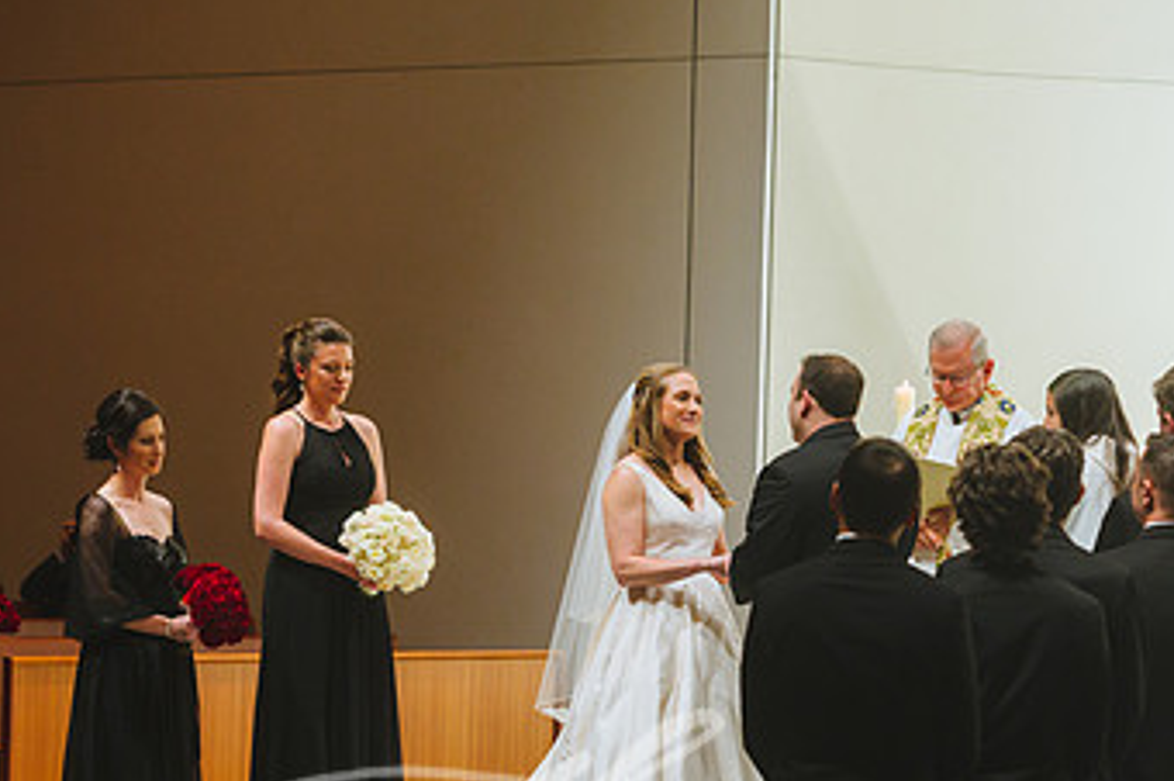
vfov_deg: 7.9
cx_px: 525
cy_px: 515
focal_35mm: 174
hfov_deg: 11.8
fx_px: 5669
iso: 2500
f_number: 2.8
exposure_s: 1/125
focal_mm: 102
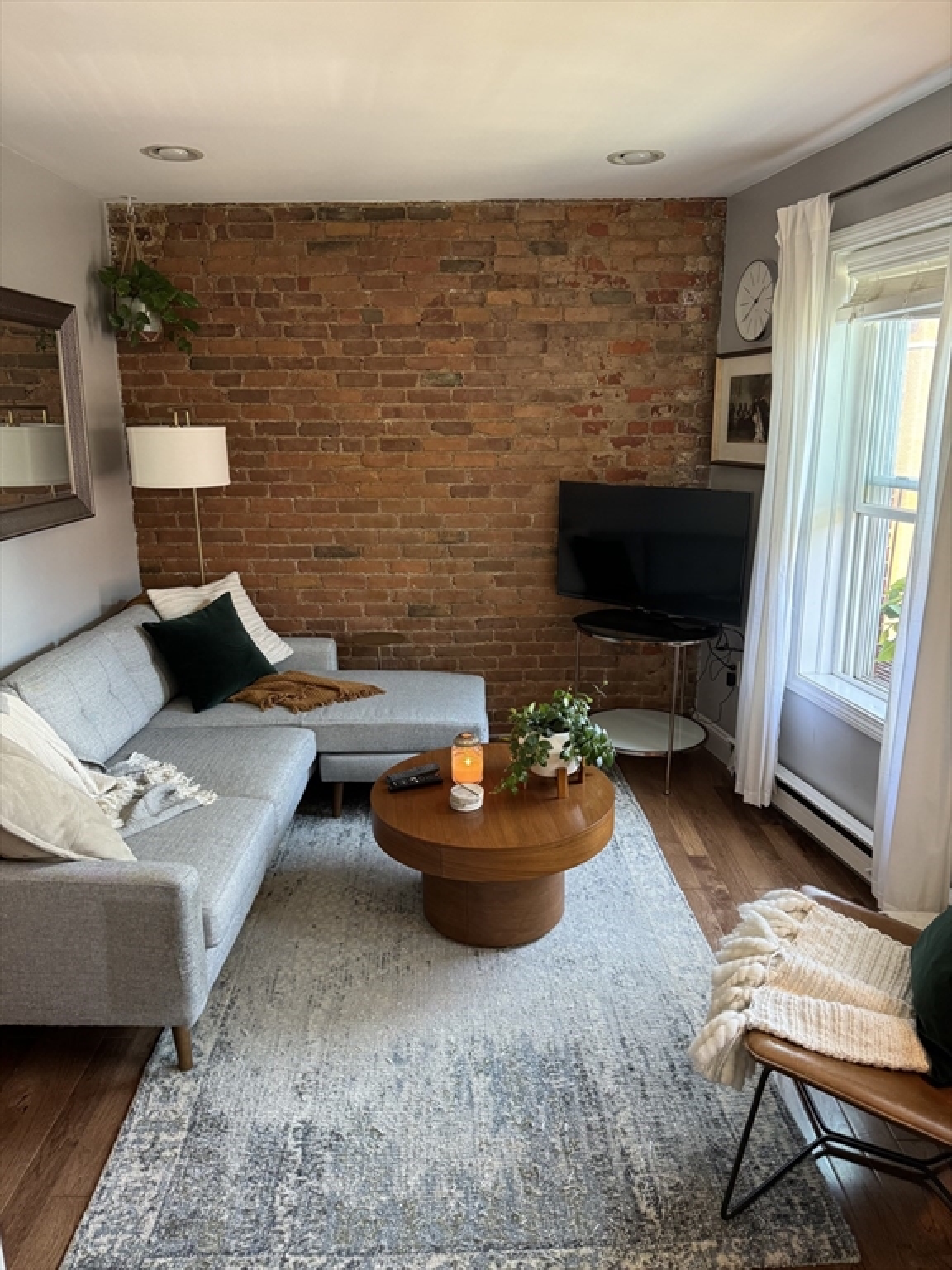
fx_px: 880
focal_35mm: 24
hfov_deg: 56.8
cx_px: 476
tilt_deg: -14.6
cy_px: 635
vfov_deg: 71.6
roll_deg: +0.6
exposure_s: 1/60
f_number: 1.78
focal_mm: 6.76
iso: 400
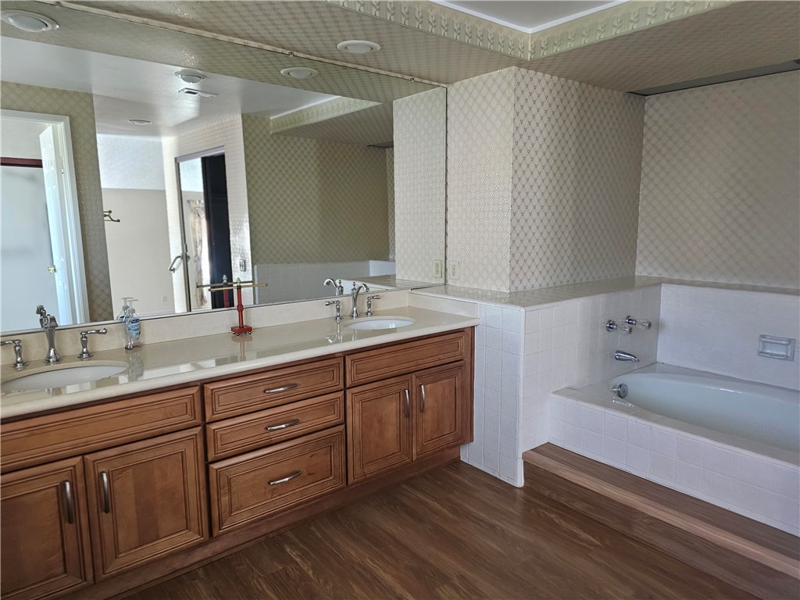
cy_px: 300
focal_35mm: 23
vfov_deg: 58.9
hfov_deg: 73.9
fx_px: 532
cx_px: 400
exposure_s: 1/120
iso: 1000
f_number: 1.7
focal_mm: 6.3
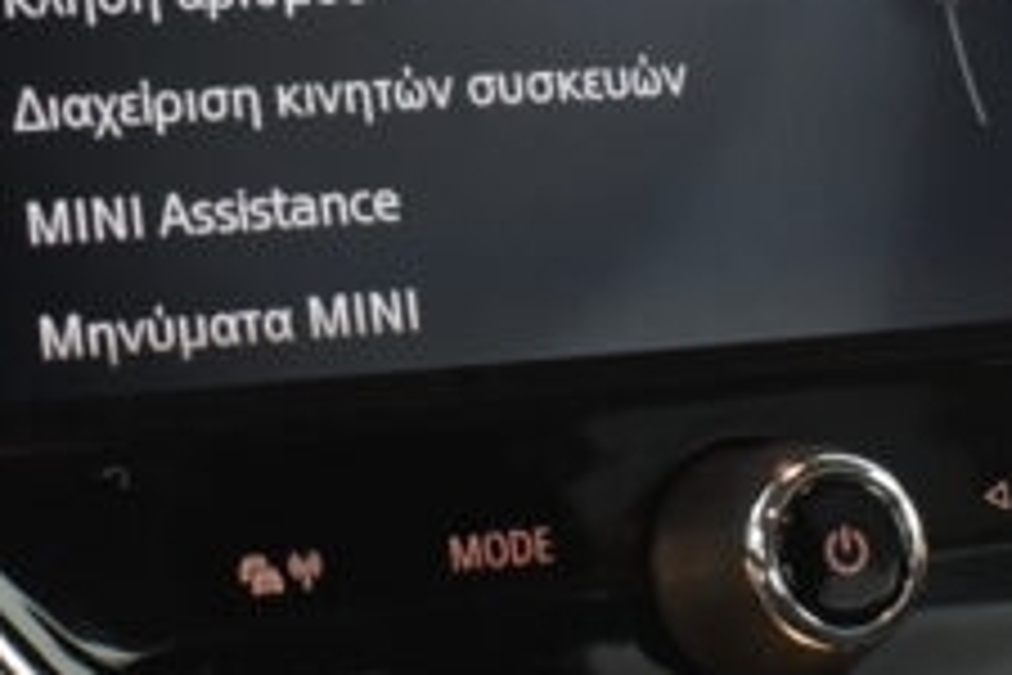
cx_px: 571
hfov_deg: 13.7
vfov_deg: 9.1
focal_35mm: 150
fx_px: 4216
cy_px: 68
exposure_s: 1/50
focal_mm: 22
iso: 1600
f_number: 3.8
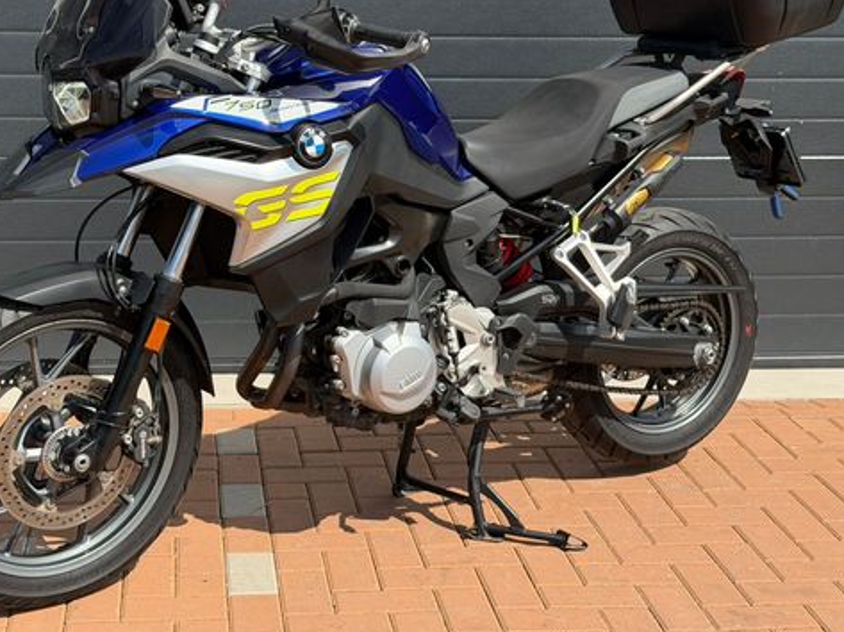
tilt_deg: -8.1
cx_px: 346
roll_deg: +0.2
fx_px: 1584
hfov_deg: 29.8
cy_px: 227
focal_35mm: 65
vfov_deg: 22.5
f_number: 1.78
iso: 80
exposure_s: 1/3096
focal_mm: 6.76
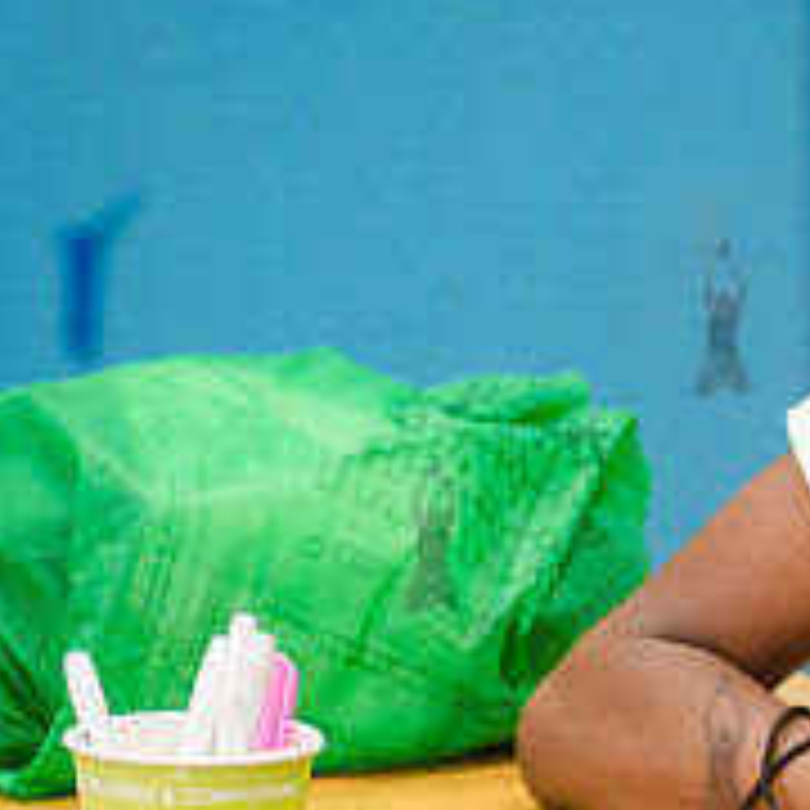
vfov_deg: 4.3
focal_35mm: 403
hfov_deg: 4.3
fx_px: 10669
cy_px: 635
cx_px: 1112
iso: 1250
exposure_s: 1/160
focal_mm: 100
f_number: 3.5
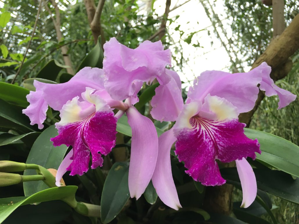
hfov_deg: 61.6
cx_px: 150
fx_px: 251
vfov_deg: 48.2
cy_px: 112
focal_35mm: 29
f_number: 2.2
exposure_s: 1/30
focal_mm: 4.15
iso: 25
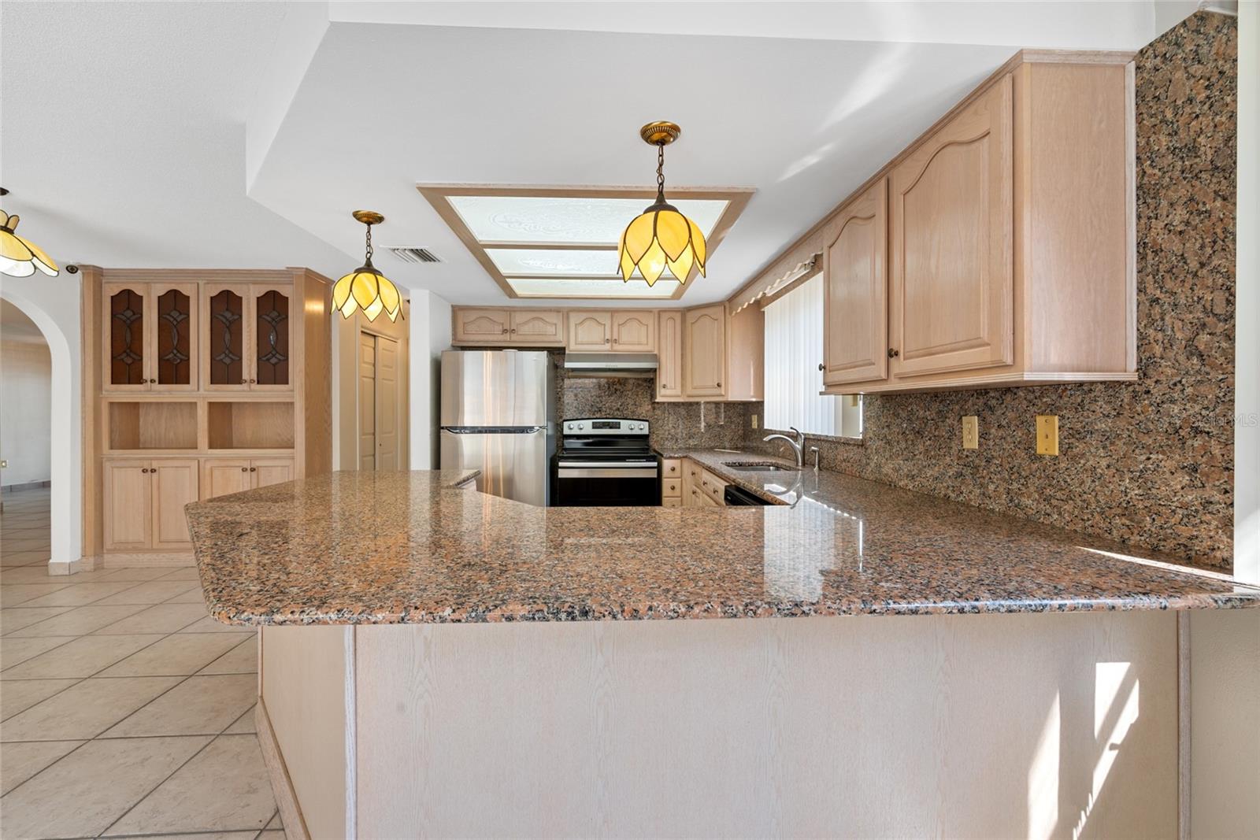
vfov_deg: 81.2
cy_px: 420
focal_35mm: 14
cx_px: 630
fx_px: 490
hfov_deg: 104.2
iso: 250
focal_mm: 14
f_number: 9
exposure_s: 1/5
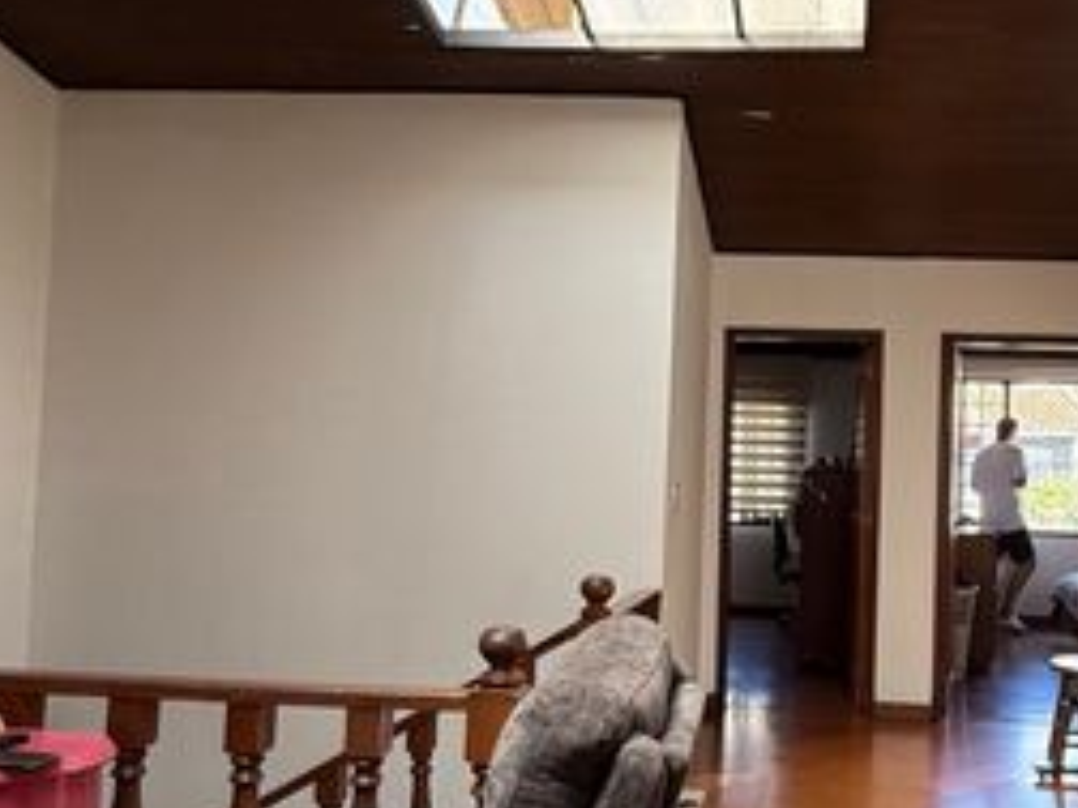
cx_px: 759
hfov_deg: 48.8
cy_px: 423
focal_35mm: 37
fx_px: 1152
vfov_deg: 38.7
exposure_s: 1/99
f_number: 2.2
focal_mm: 2.22
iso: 100
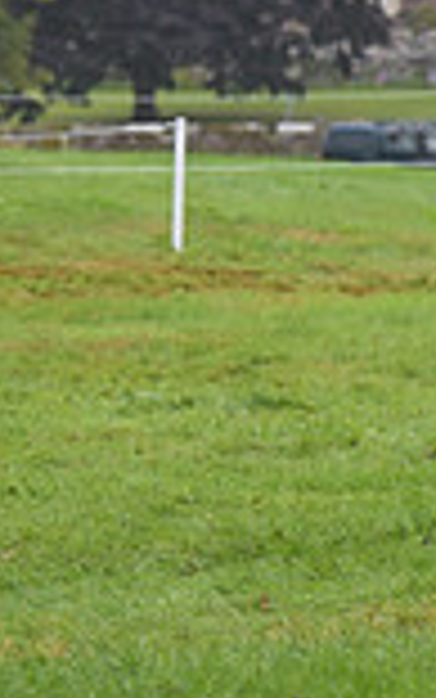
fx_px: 5945
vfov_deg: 6.7
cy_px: -128
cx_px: 1223
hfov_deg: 4.1
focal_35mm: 313
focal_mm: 82
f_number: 4
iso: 720
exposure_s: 1/1250
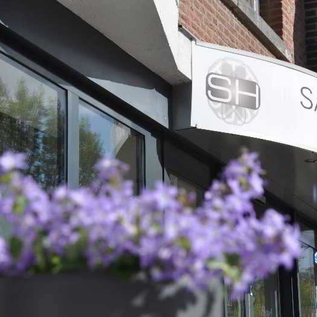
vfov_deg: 16.3
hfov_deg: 16.3
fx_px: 1105
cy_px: 160
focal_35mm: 107
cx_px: 208
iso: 200
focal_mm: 55
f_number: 11
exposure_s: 1/250
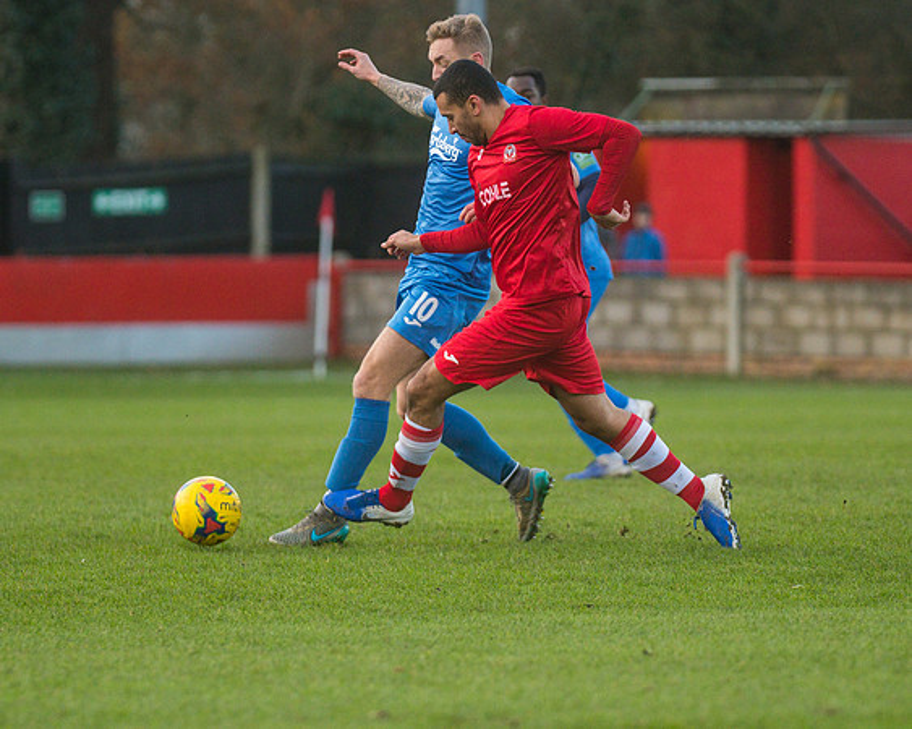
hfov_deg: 5.4
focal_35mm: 357
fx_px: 9637
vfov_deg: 4.3
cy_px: 341
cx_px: 456
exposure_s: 1/2000
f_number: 2.8
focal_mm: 195
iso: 2000
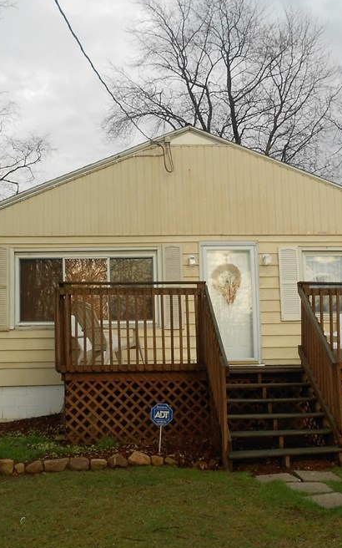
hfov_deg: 26.8
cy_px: 311
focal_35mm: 48
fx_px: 716
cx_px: 126
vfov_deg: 41.7
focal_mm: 5.1
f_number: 3.4
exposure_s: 1/250
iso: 80
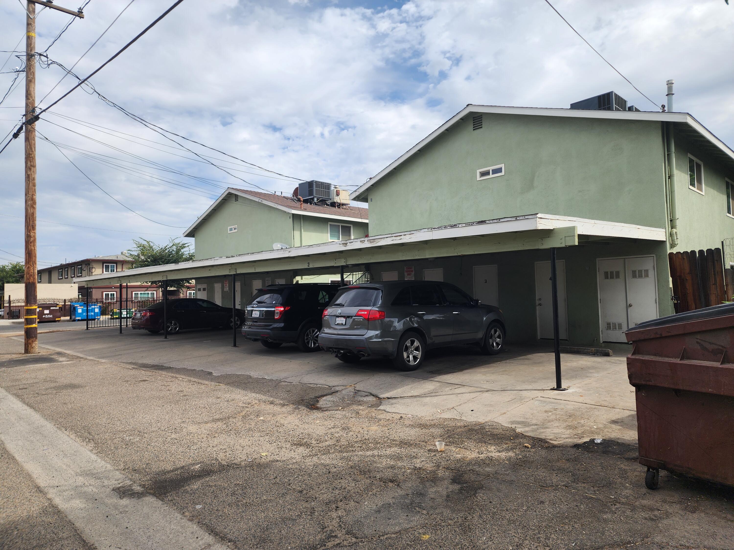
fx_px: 488
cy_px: 275
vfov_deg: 58.9
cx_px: 367
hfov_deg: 73.9
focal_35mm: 23
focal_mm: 6.4
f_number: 1.8
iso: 12
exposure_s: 1/909
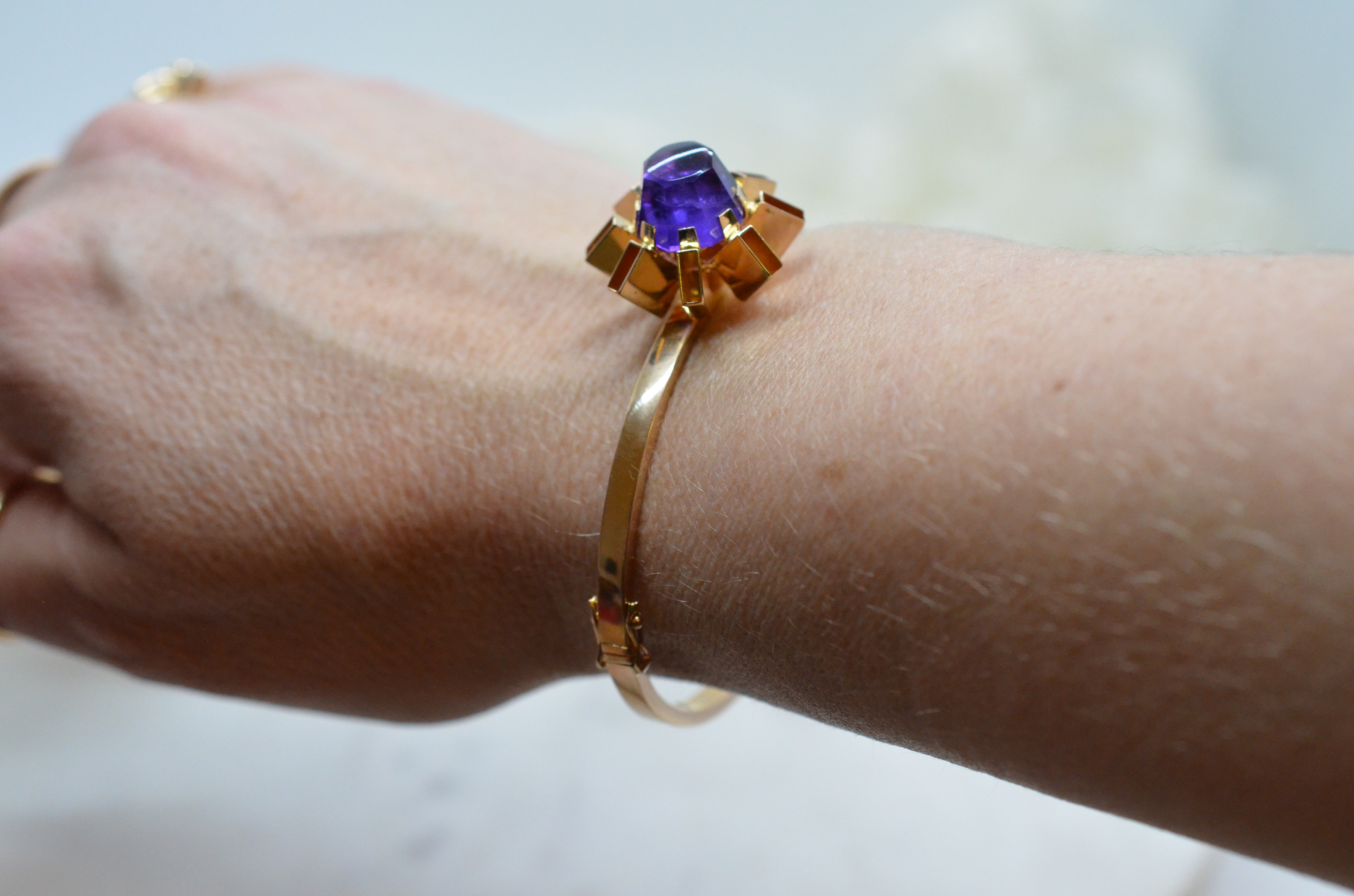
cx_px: 677
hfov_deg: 33.5
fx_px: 2252
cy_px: 448
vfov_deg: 22.5
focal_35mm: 60
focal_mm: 40
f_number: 5
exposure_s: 1/1250
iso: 3200
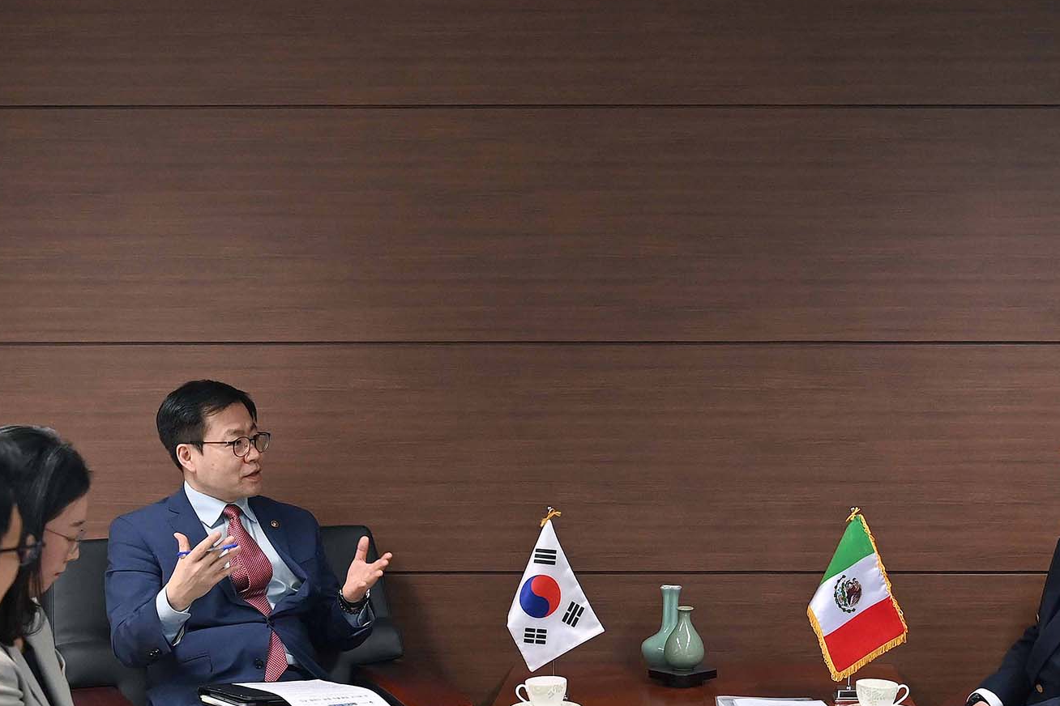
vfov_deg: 20.7
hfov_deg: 30.8
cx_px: 666
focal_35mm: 65
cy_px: 559
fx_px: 1914
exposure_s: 1/200
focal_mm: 34
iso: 2000
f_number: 2.8
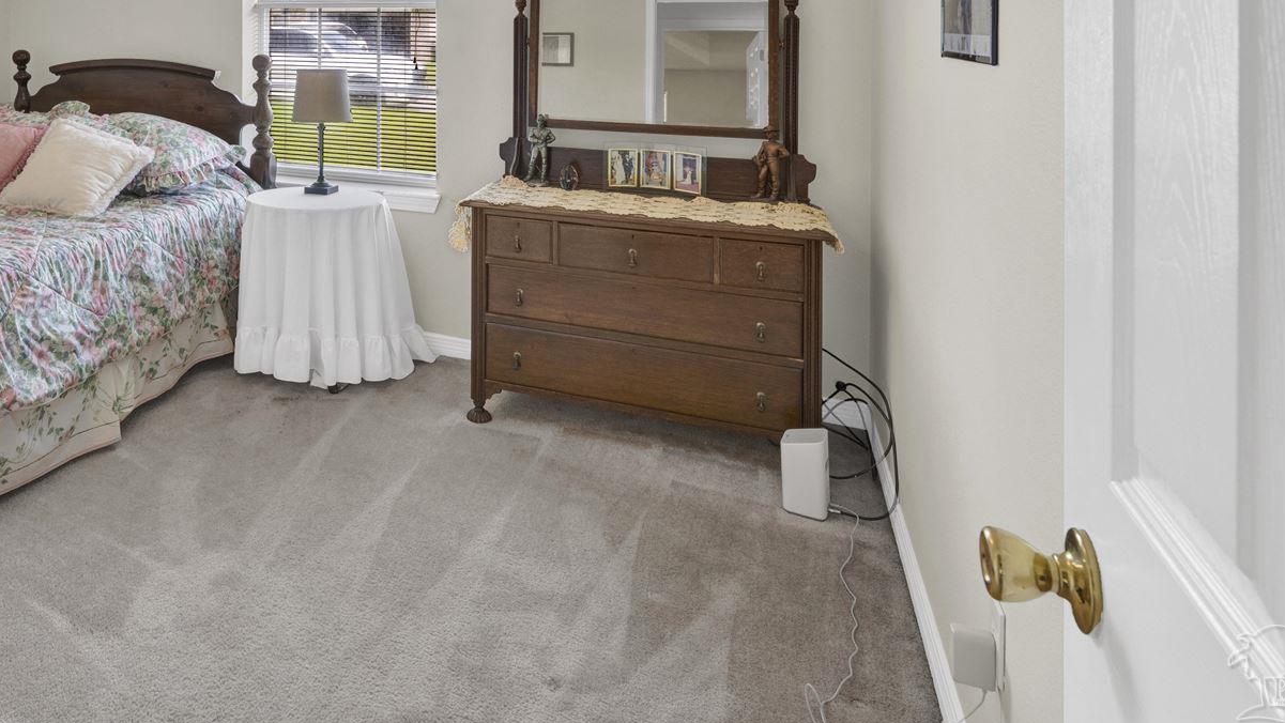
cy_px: 11
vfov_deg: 40.6
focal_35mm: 25
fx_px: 852
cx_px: 324
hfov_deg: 69.3
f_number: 11
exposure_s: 1/20
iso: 400
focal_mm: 14
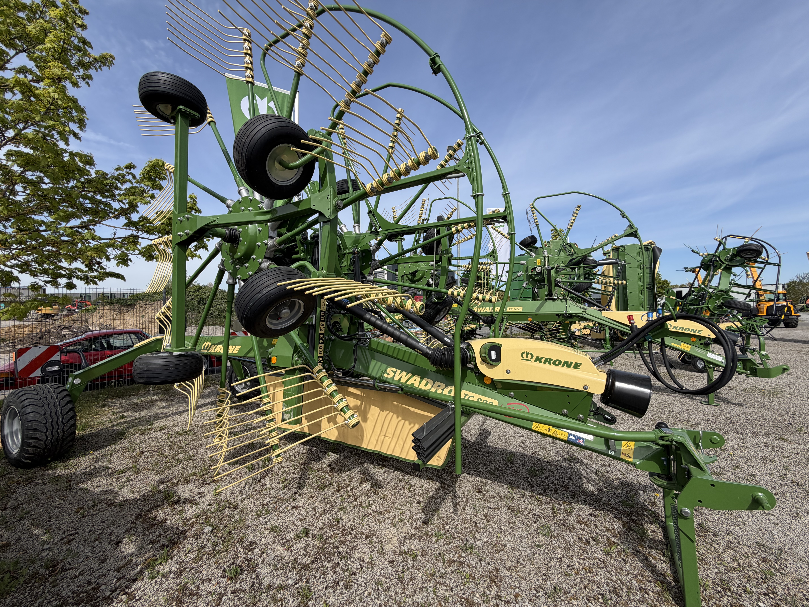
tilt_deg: +0.4
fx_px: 327
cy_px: 304
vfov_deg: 85.7
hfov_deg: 102.1
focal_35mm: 14
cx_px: 404
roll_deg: -0.3
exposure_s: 1/770
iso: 20
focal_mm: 2.22
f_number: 2.2
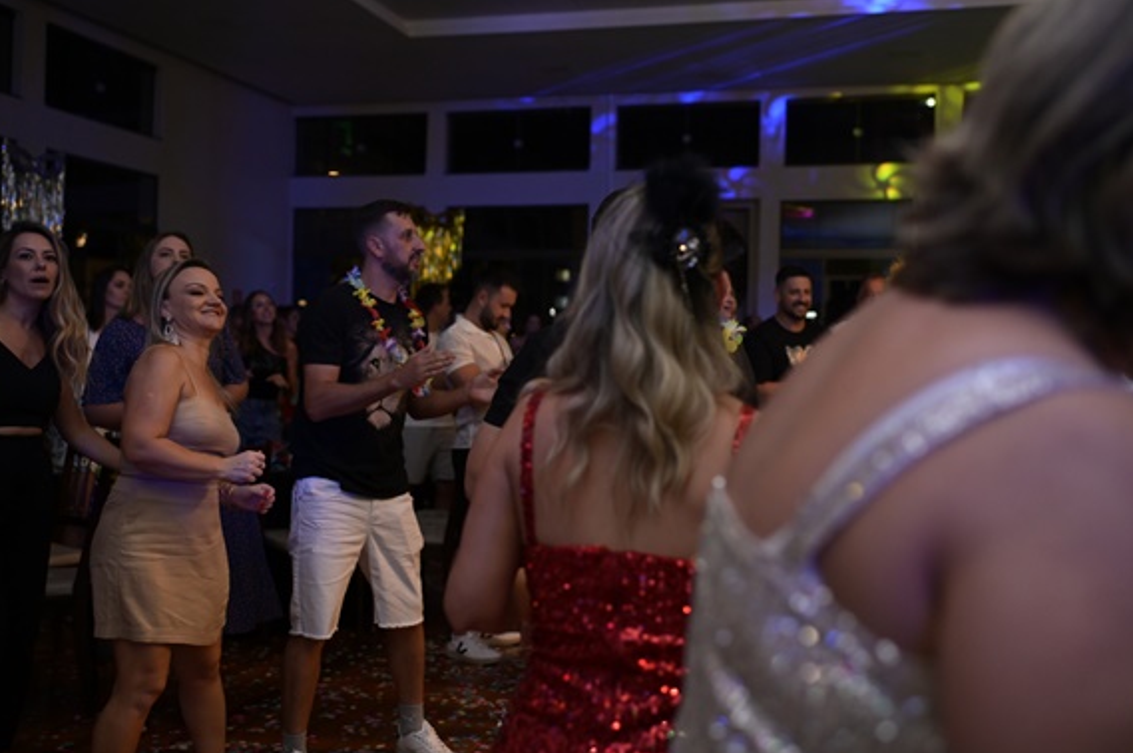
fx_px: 1163
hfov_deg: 51.9
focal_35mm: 37
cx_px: 576
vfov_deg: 35.9
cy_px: 361
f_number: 2.5
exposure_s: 1/200
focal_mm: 35
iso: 2500
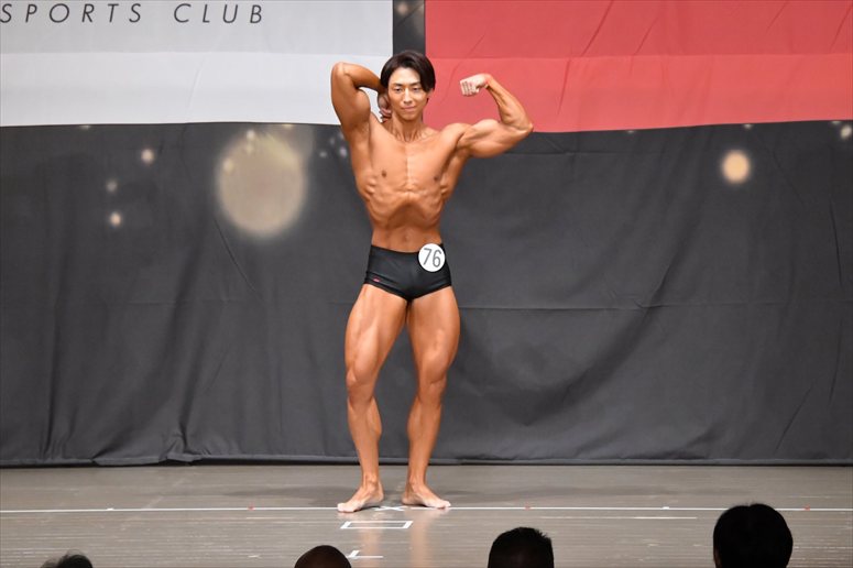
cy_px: 284
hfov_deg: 9.5
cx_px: 426
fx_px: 5139
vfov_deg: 6.3
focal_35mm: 217
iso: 8000
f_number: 5.6
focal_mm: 145
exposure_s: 1/400
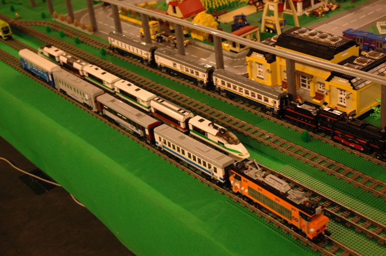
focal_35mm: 57
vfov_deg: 23.7
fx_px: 611
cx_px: 193
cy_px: 128
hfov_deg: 35.1
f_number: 4.2
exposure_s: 1/60
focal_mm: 38
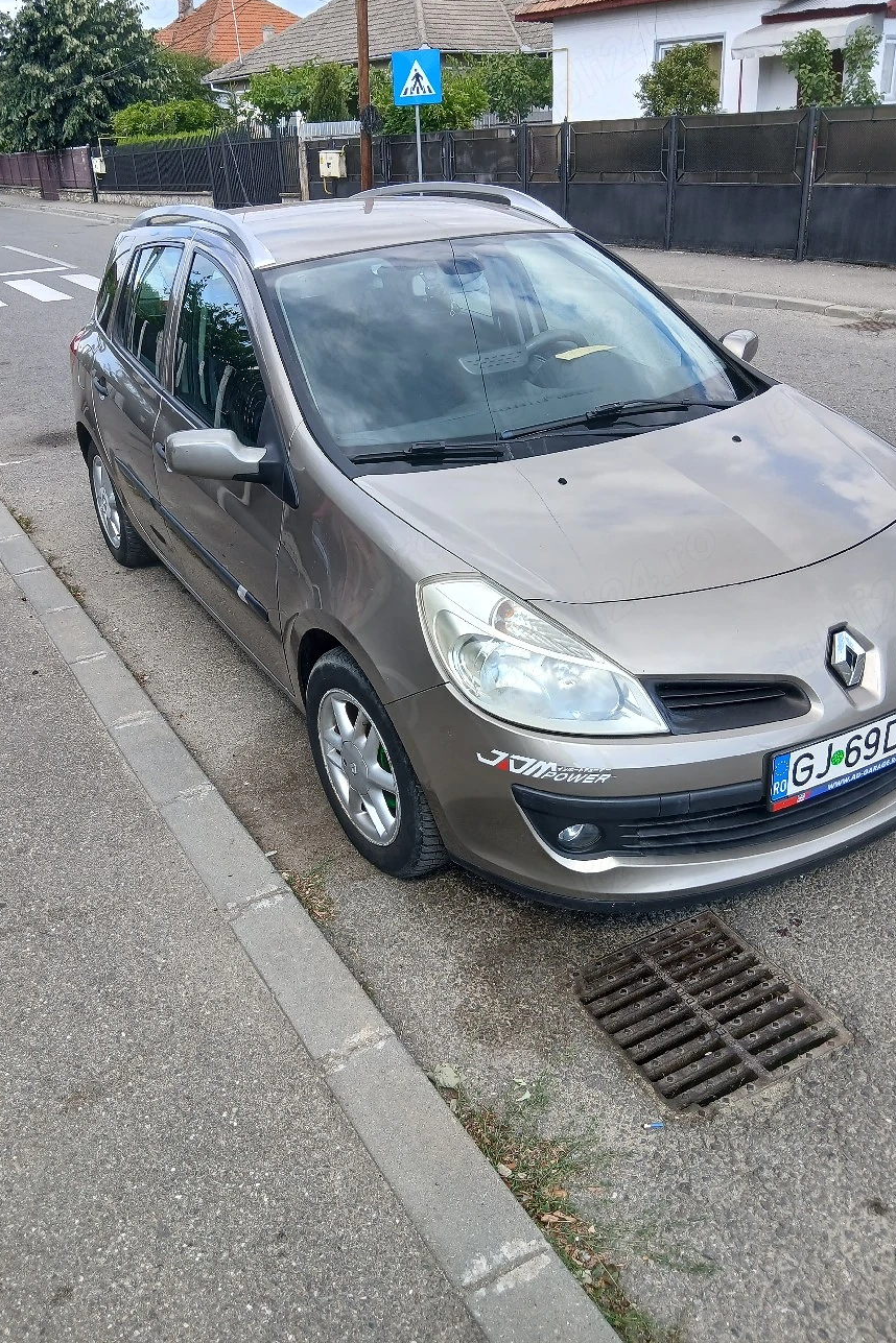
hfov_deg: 46.3
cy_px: 653
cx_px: 402
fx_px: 1045
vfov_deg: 65.5
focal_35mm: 28
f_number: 1.8
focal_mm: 3.98
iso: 20
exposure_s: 1/238
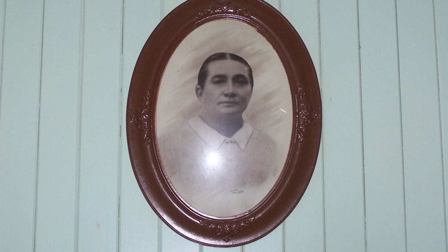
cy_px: 103
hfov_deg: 25.9
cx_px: 224
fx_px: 974
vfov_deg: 14.7
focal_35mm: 82
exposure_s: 1/60
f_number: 3.2
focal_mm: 12.4
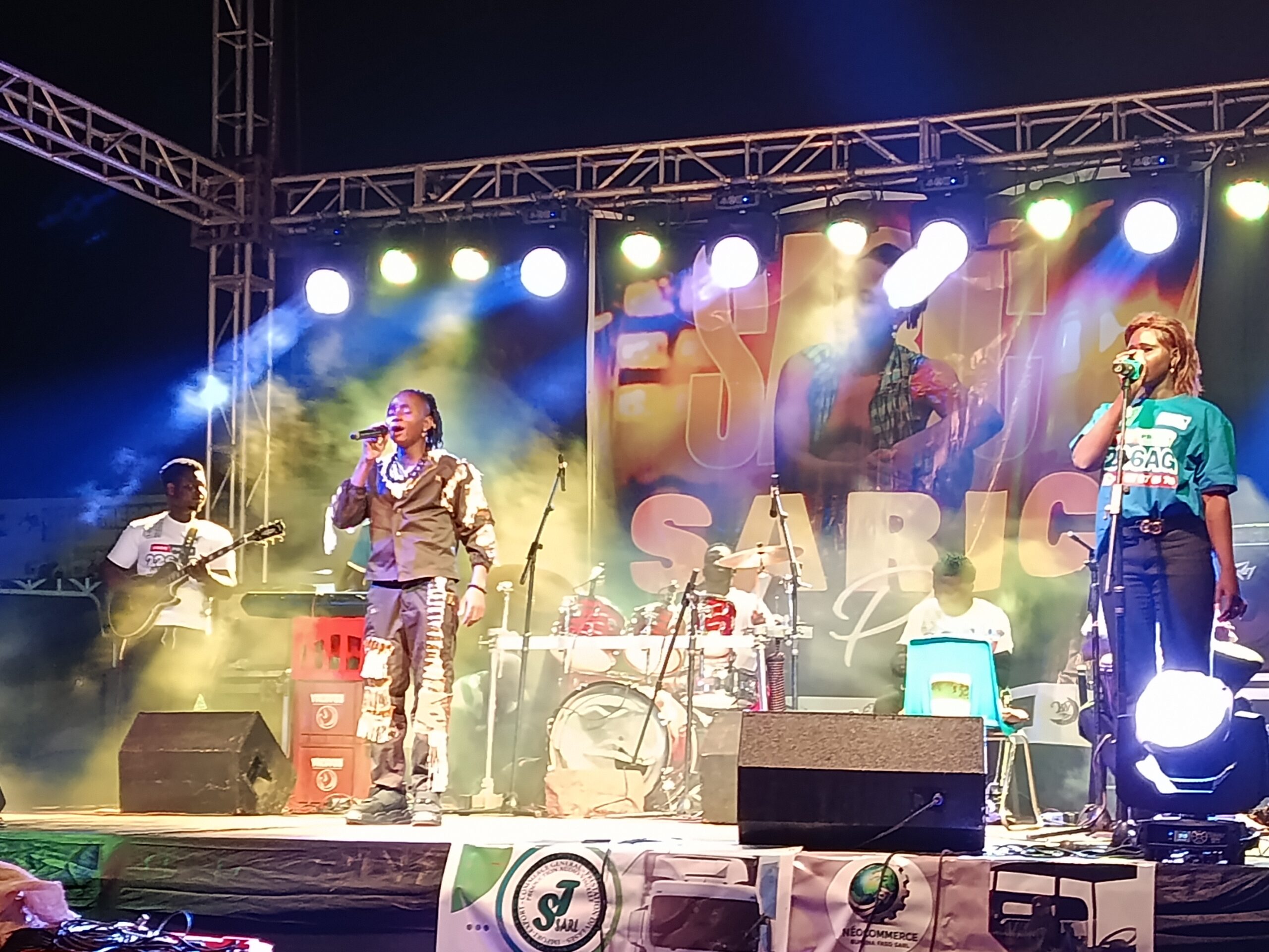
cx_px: 634
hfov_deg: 29.8
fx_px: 2383
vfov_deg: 22.6
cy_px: 476
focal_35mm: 65
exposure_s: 1/25
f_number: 1.7
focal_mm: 5.24
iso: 2000
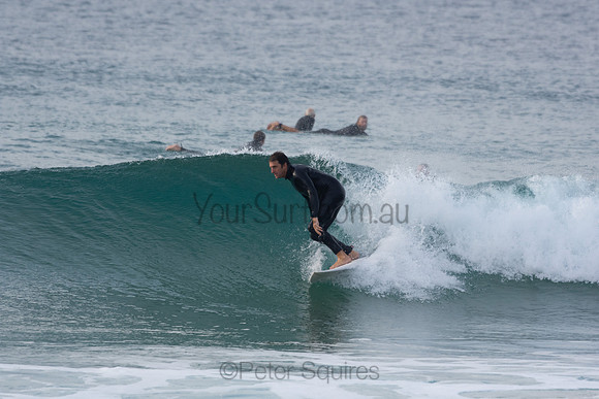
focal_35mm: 480
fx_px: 7988
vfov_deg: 2.9
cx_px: 300
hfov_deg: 4.3
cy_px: 200
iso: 720
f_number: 5.6
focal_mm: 320
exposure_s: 1/2000
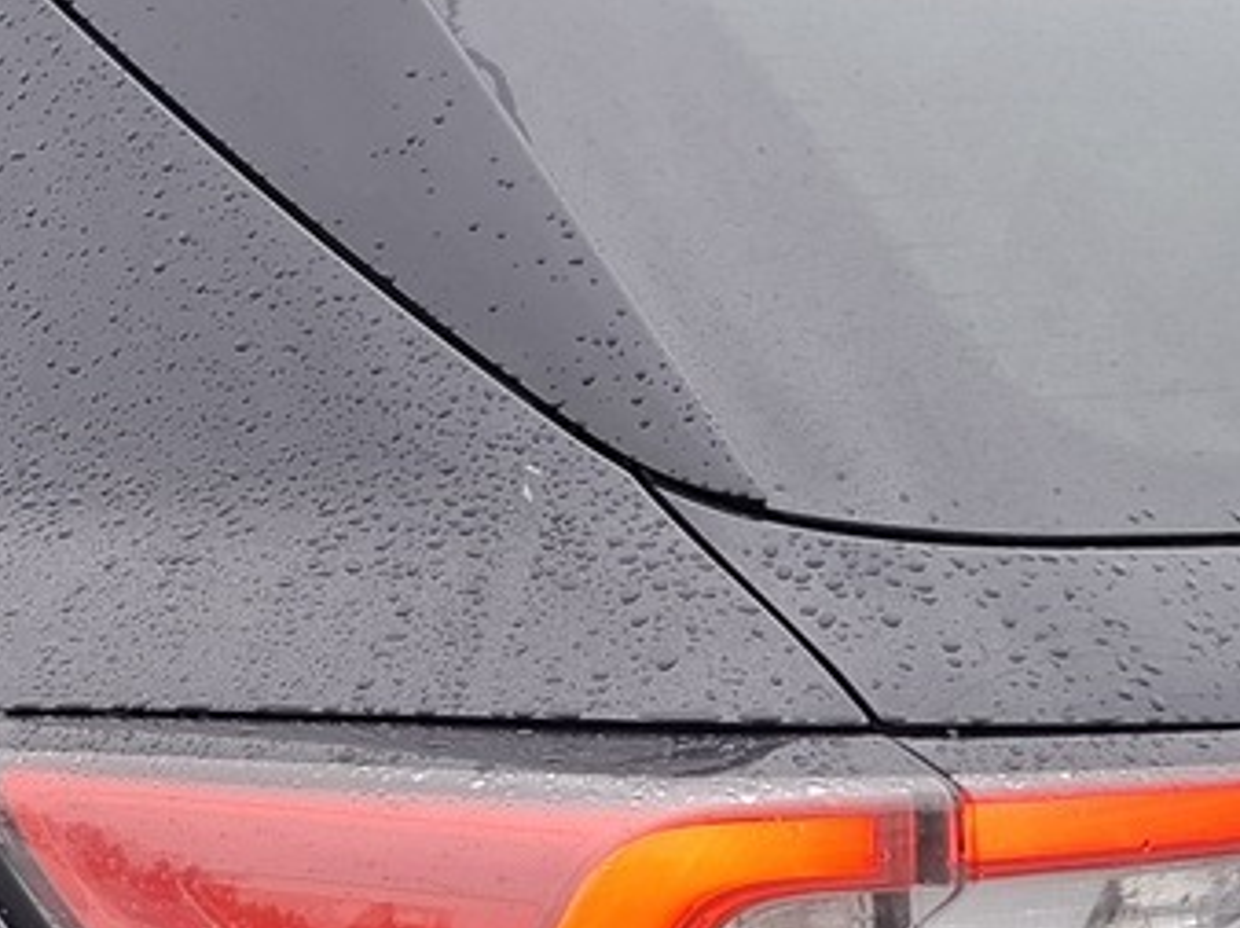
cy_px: 950
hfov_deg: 19.7
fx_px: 3508
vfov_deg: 14.8
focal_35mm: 98
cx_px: 132
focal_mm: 5.54
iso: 50
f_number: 1.8
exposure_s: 1/148
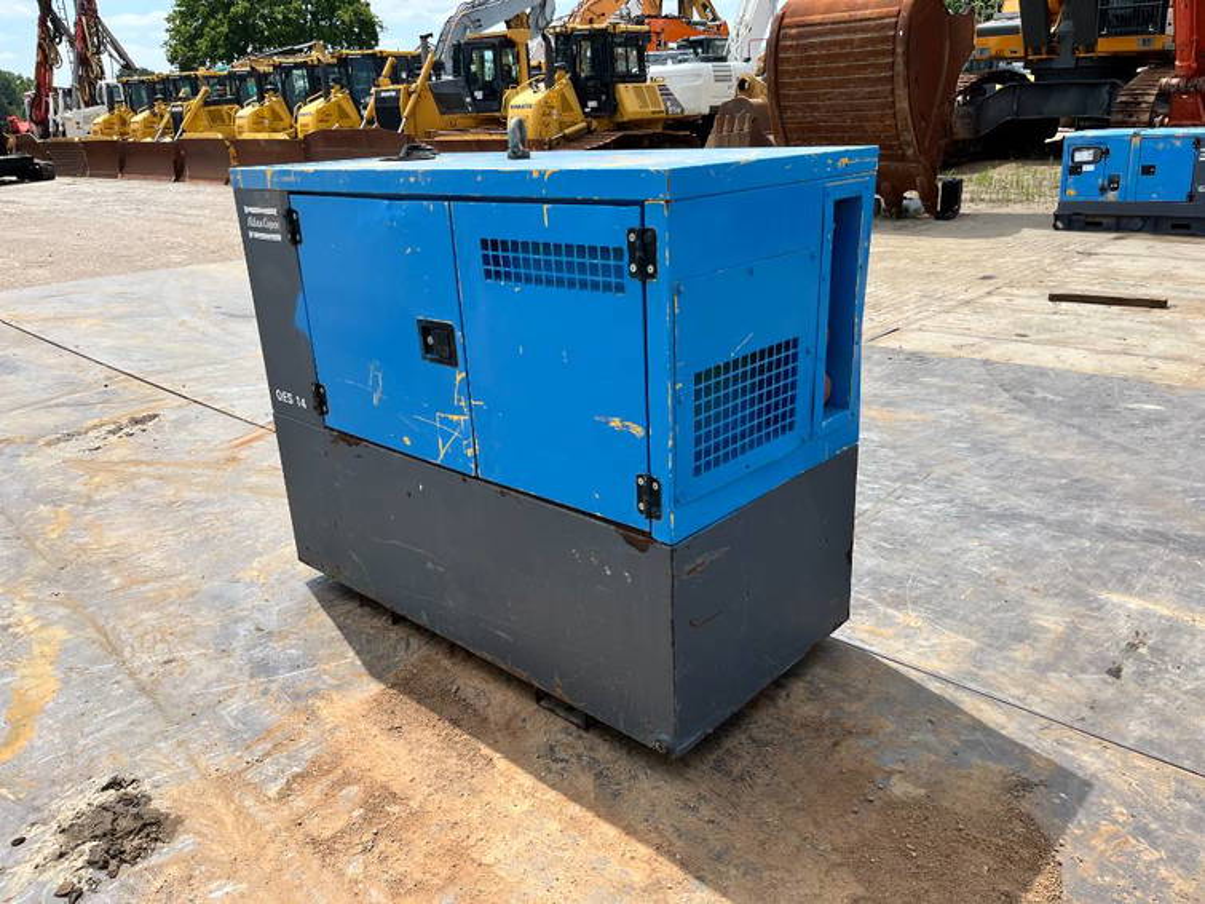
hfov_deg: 67.3
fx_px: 905
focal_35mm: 26
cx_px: 602
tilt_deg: -20.6
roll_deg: +3.5
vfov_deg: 53.1
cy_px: 452
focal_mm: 5.1
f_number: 1.6
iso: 50
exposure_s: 1/2268
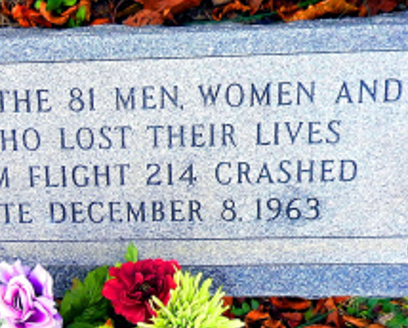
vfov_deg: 23.2
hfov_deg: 28.0
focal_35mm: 66
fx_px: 798
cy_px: 192
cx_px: 78
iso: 160
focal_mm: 5.1
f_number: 3.6
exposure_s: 1/400
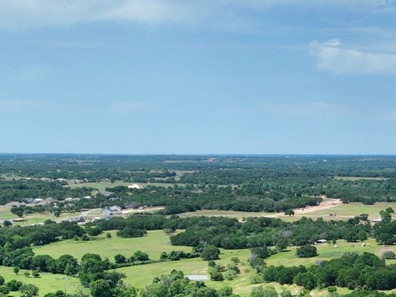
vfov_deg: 17.1
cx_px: 551
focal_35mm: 81
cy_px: 390
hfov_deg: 21.2
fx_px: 926
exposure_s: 1/2000
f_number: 2.8
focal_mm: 12.29
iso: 110
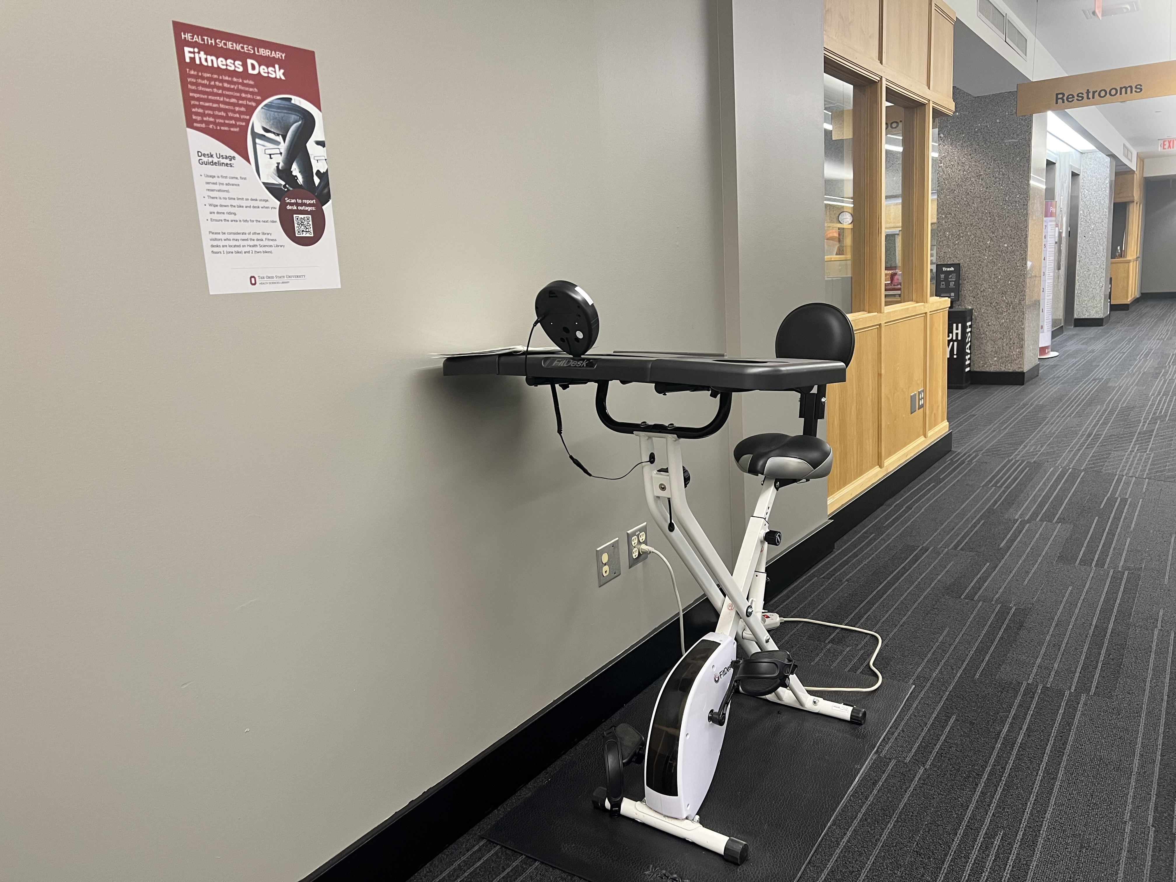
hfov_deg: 67.3
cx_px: 588
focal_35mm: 26
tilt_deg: -9.7
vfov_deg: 53.1
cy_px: 441
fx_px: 883
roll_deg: +4.2
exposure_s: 1/60
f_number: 1.5
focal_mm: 5.7
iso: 80
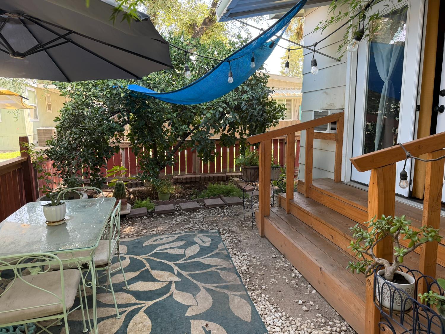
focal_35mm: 24
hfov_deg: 71.6
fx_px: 309
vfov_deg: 56.8
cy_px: 167
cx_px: 222
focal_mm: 6.76
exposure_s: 1/206
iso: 125
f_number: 1.78
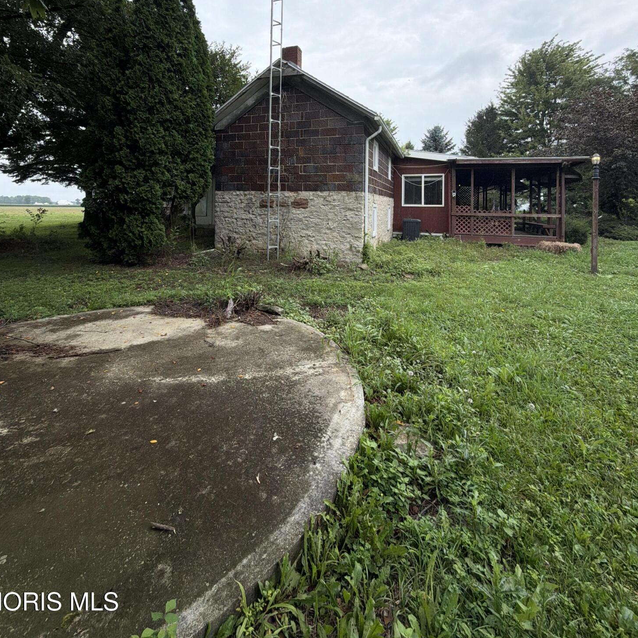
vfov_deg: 80.7
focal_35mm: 17
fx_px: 354
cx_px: 311
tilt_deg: +2.0
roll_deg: -0.7
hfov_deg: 84.0
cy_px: 204
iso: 32
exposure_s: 1/770
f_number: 2.2
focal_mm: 2.22
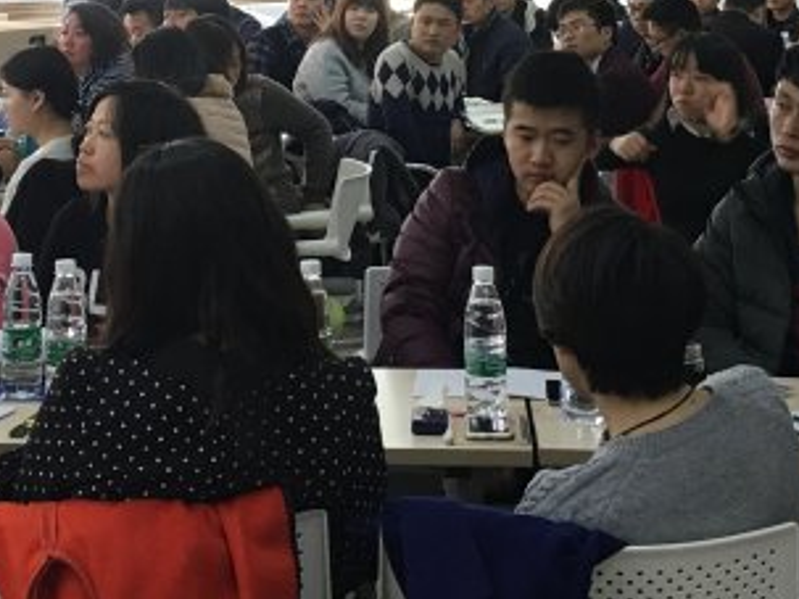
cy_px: -148
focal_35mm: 91
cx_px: 269
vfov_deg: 15.5
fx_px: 2100
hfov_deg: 21.5
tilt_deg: +3.7
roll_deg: +0.3
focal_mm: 4.15
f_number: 2.2
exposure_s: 1/17
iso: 50
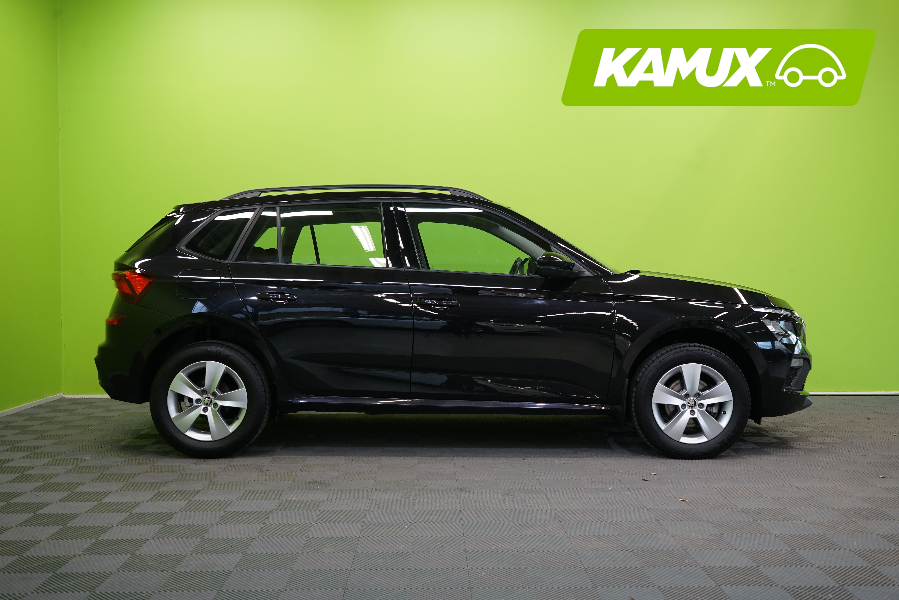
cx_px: 450
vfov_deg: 36.9
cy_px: 300
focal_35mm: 36
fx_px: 899
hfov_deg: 53.1
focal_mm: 36
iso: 640
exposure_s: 1/30
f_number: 6.3
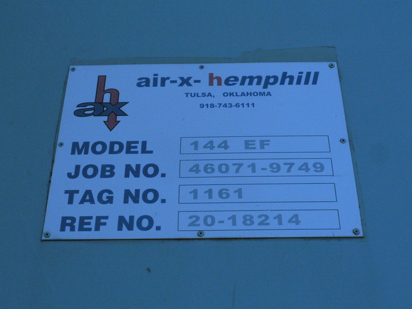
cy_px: 154
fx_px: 607
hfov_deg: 37.5
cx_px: 206
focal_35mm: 51
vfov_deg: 28.6
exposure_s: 1/1300
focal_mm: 8.6
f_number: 5.6
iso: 400
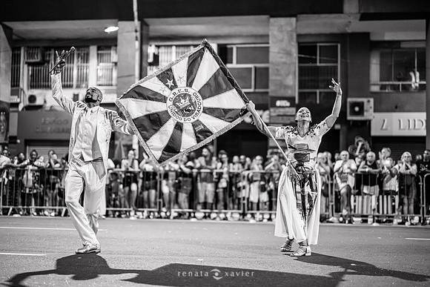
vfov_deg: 27.0
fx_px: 597
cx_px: 215
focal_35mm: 50
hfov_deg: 39.6
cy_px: 144
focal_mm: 50
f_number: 1.2
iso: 2000
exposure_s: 1/320
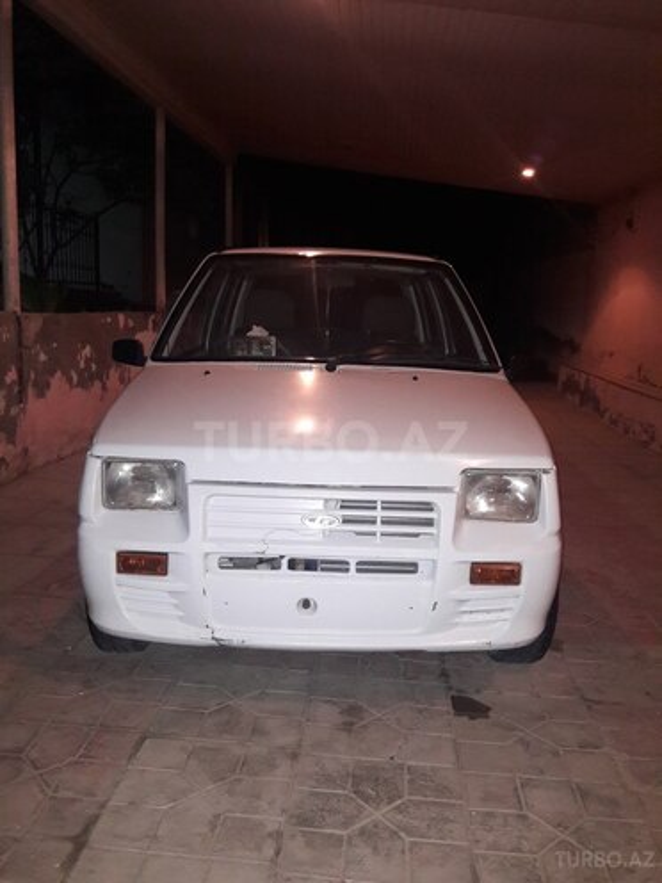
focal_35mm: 28
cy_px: 442
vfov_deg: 63.4
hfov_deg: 49.7
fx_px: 714
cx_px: 331
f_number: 1.9
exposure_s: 1/17
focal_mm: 3.7
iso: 200
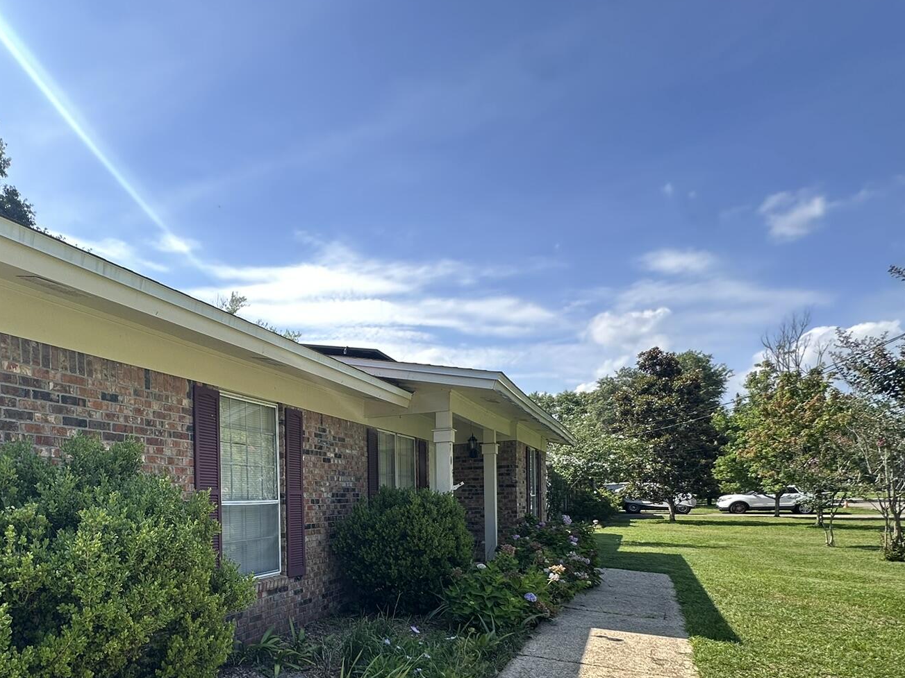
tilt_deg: -0.7
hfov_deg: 70.9
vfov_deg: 57.8
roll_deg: +0.2
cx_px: 219
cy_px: 513
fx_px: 575
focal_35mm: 22
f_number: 2.2
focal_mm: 2.22
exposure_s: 1/413
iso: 40
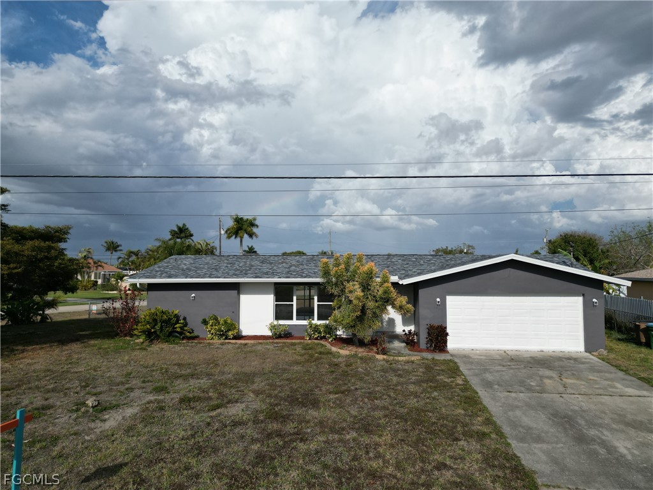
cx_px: 326
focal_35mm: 24
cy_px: 245
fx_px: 453
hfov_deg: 71.6
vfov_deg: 56.8
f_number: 1.7
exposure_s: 1/8000
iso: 130
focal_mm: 6.72
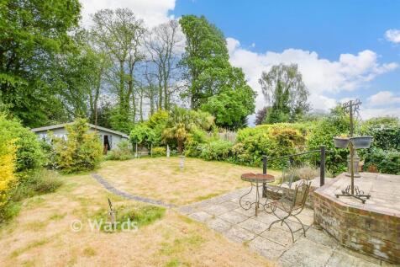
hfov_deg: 100.4
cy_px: 134
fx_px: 167
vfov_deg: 77.3
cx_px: 200
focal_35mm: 15
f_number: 8
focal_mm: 10
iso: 320
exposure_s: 1/320
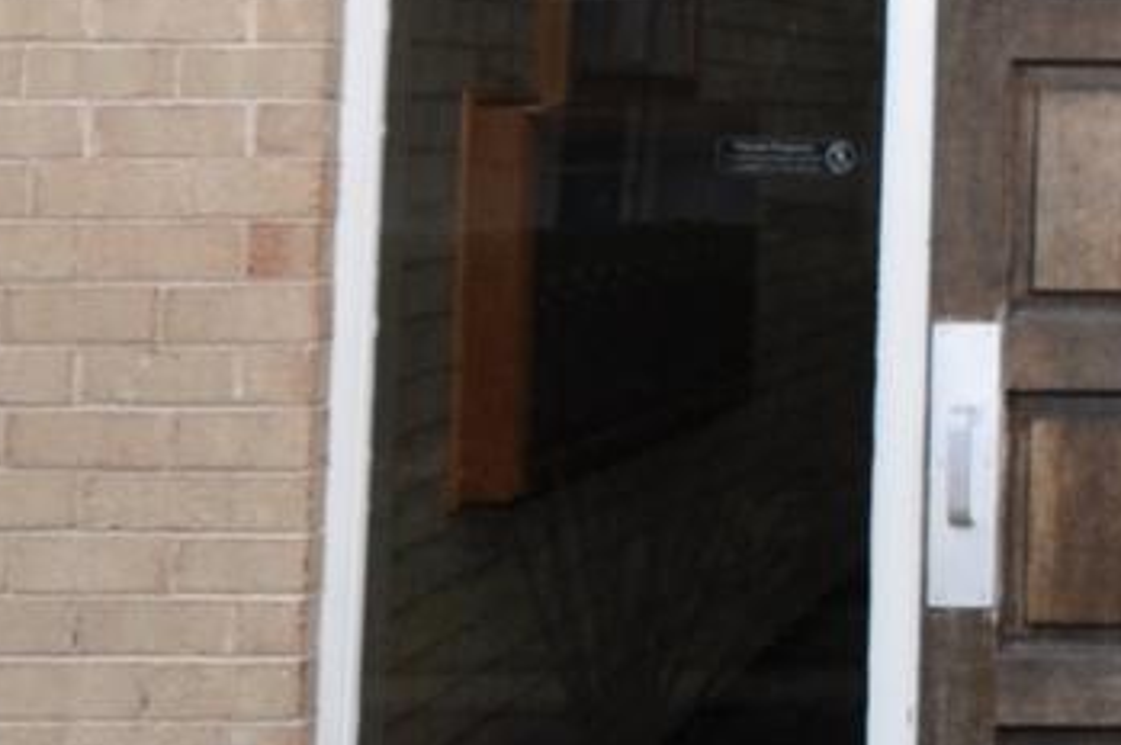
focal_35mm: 88
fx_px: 2738
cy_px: -48
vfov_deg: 15.2
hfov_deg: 20.9
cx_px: 1490
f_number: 4
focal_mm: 10
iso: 450
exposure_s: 1/60
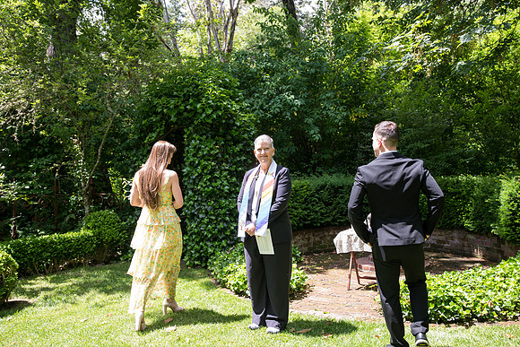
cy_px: 174
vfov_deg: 38.9
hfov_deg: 55.8
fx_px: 491
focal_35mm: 34
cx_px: 260
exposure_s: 1/320
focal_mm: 34
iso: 400
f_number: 4.5
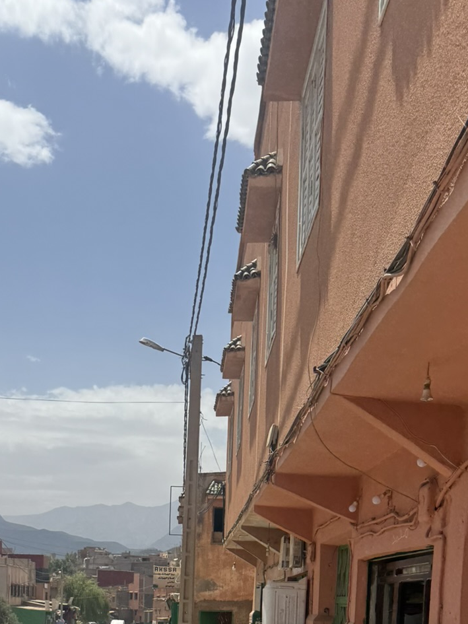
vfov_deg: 32.7
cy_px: 671
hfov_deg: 27.9
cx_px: 176
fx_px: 937
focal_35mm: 52
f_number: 1.78
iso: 80
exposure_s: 1/6410
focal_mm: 6.76
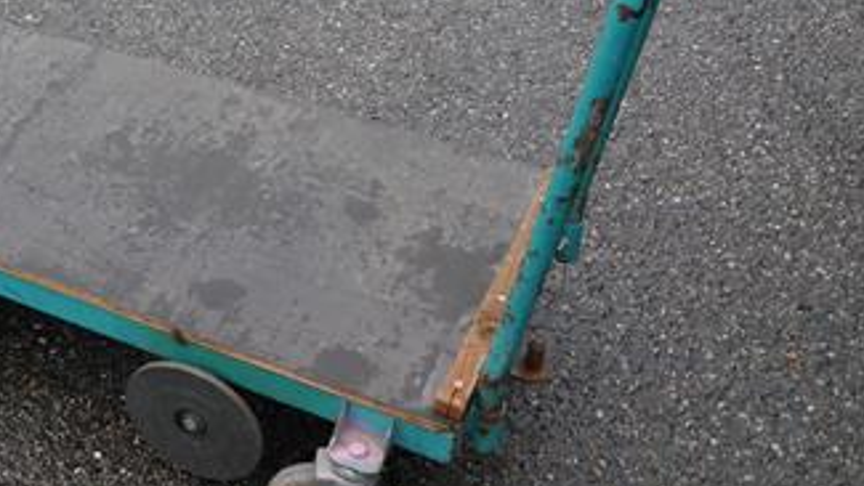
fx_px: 1375
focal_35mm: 60
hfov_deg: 32.4
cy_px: 98
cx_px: 20
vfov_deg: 19.9
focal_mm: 14
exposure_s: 1/60
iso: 640
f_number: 3.5
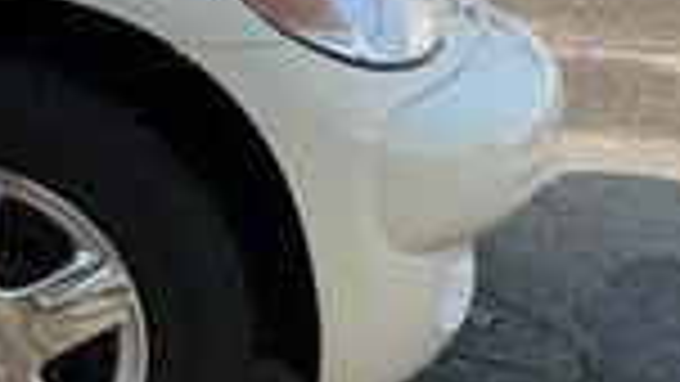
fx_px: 1461
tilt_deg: -15.4
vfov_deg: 14.9
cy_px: 135
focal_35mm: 81
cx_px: 135
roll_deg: -0.3
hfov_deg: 25.7
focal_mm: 3
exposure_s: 1/816
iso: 25
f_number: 1.8
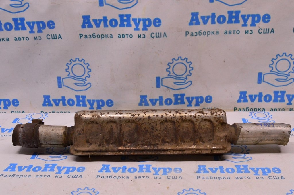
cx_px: 147
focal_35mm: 45
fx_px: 367
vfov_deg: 29.8
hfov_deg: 43.6
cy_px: 98
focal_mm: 30
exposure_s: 1/125
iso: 1600
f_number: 8
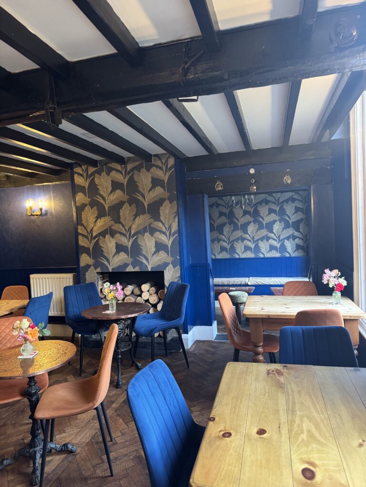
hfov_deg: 56.8
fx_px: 338
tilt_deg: -1.8
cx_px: 183
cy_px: 244
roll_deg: +2.2
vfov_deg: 71.6
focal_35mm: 24
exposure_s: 1/50
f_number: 1.78
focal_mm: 6.76
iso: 500
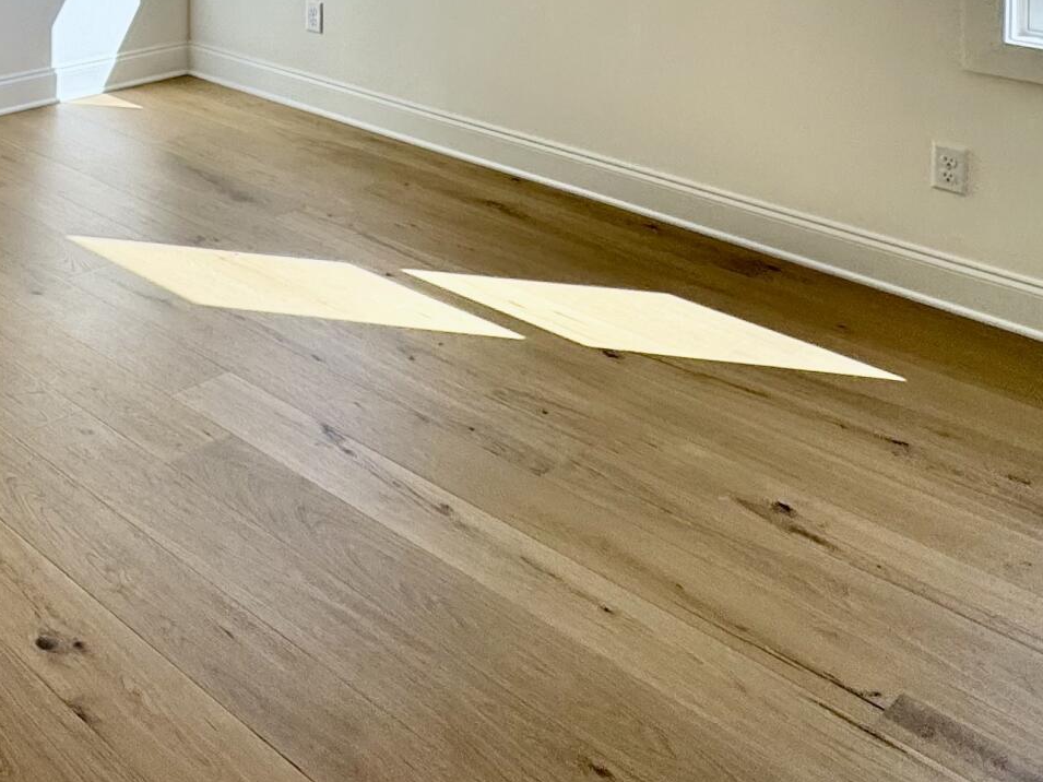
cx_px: -10
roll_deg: -0.2
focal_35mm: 44
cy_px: -268
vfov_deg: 27.0
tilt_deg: -0.1
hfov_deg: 38.0
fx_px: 1326
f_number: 2.2
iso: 40
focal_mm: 2.22
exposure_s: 1/578
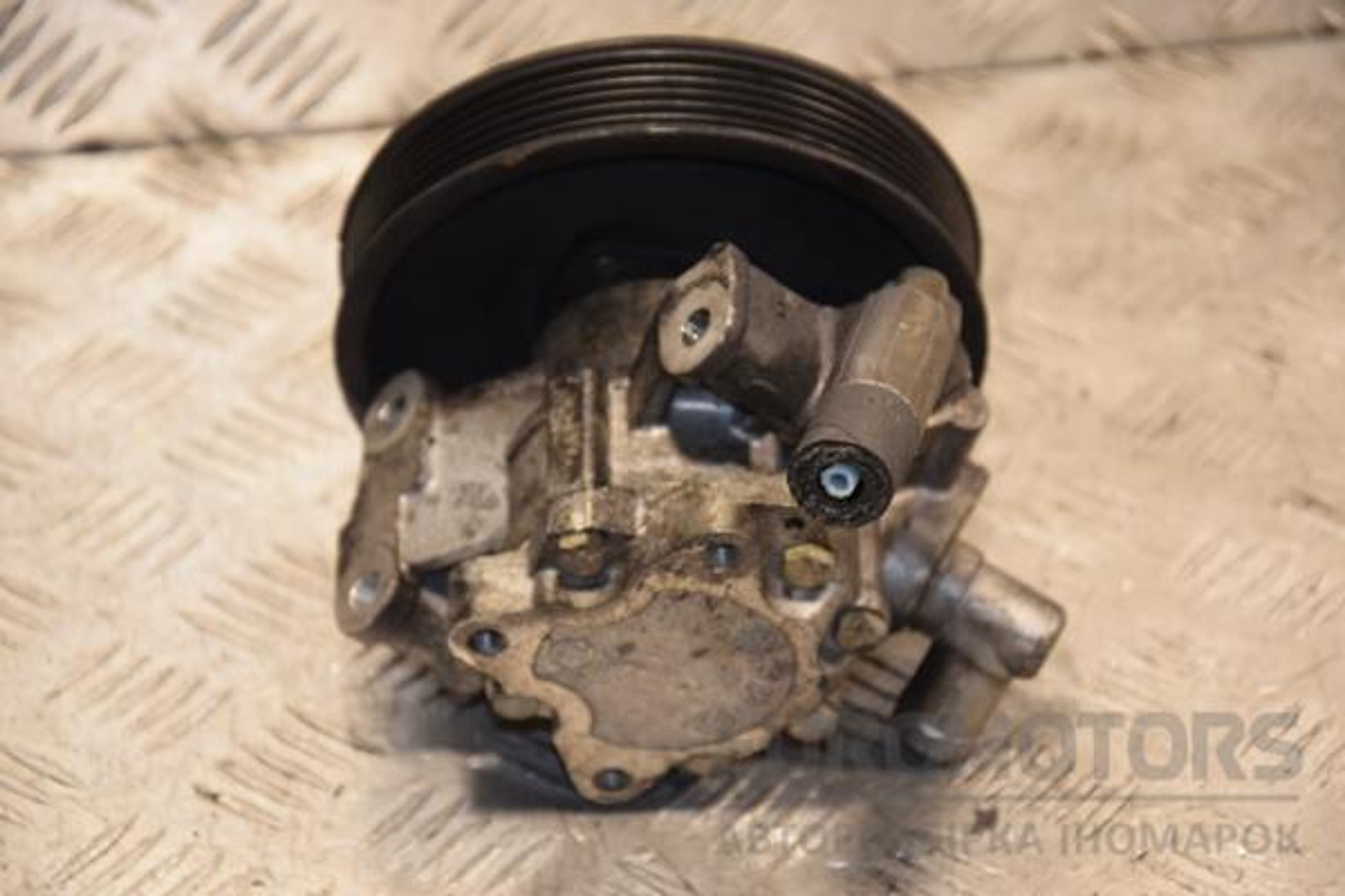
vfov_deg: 10.2
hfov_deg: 15.2
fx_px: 5043
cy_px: 448
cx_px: 672
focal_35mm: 135
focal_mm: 90
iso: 800
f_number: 5.6
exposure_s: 1/100
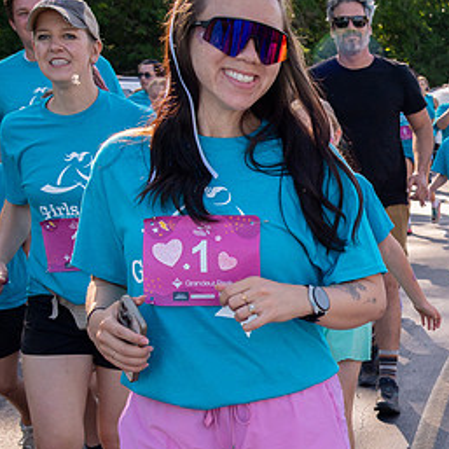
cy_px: 307
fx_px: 1350
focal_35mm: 92
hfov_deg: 18.3
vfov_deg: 18.8
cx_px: 477
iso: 800
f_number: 8
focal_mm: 48
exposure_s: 1/1000
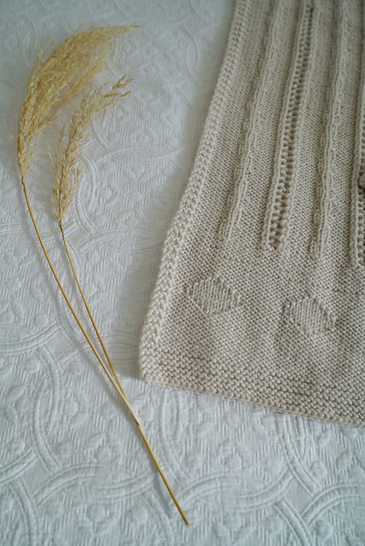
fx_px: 364
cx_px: 182
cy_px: 273
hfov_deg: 53.2
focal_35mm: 24
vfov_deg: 73.7
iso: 125
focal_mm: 24
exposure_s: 1/60
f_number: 4
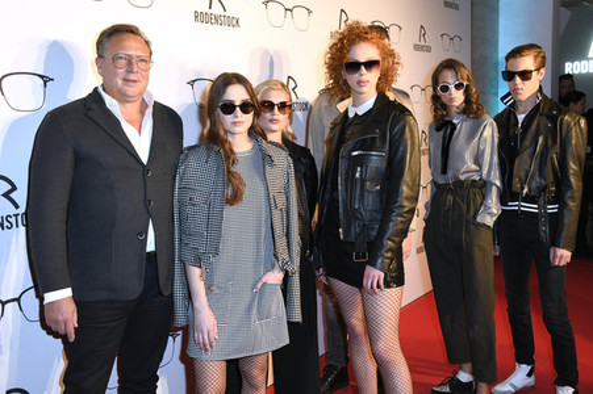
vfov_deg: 35.0
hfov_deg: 50.7
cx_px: 296
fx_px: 625
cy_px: 197
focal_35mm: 38
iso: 1250
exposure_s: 1/125
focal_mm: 38
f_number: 6.3
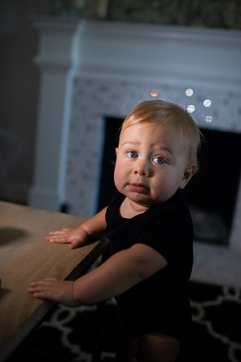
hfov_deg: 37.9
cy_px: 181
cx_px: 120
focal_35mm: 35
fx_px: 351
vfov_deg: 54.4
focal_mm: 35
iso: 640
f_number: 2
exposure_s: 1/1250
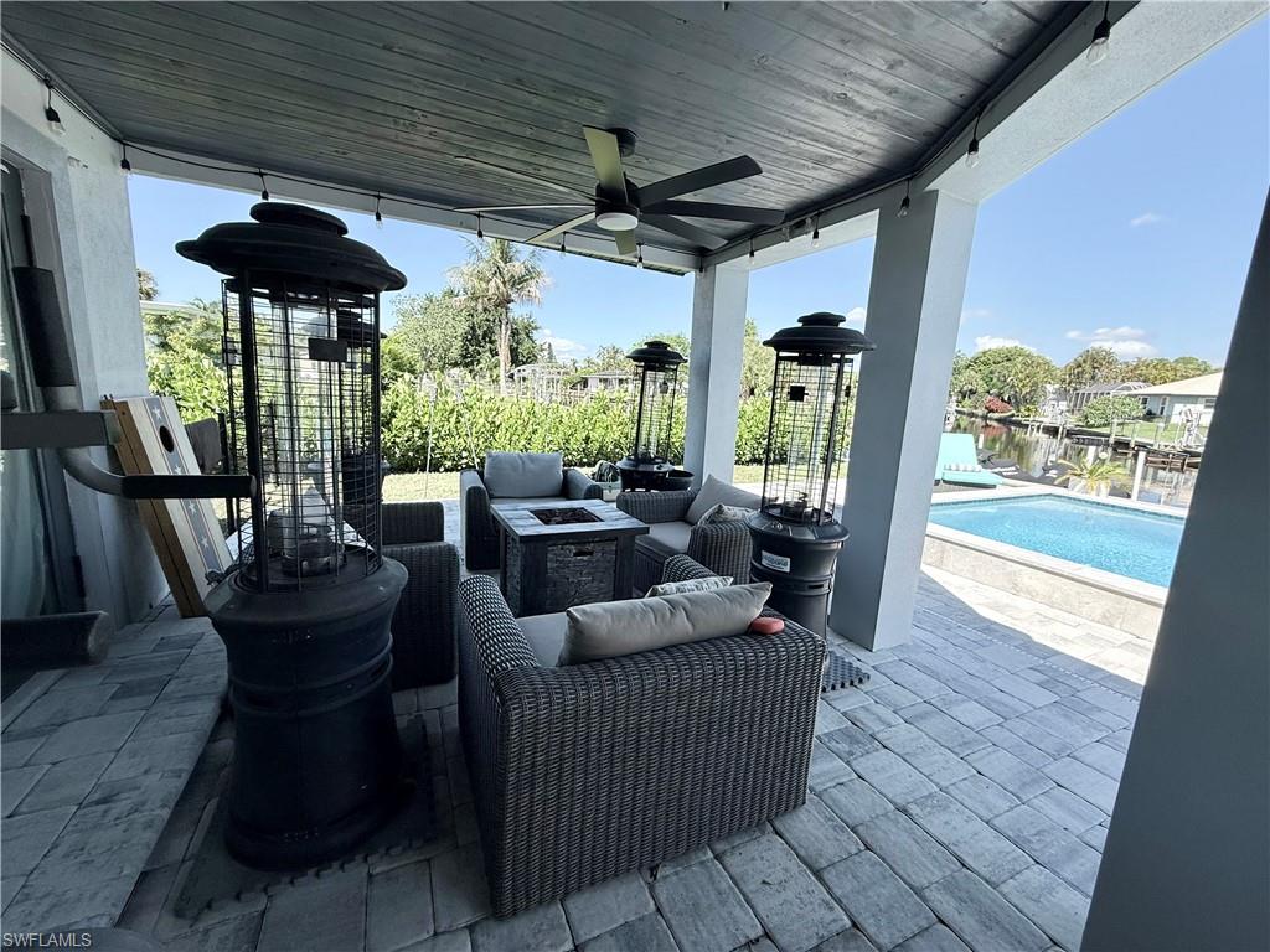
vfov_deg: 85.7
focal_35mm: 14
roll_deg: -2.6
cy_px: 476
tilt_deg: -10.0
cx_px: 635
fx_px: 514
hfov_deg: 102.1
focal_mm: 2.22
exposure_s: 1/751
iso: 50
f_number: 2.2
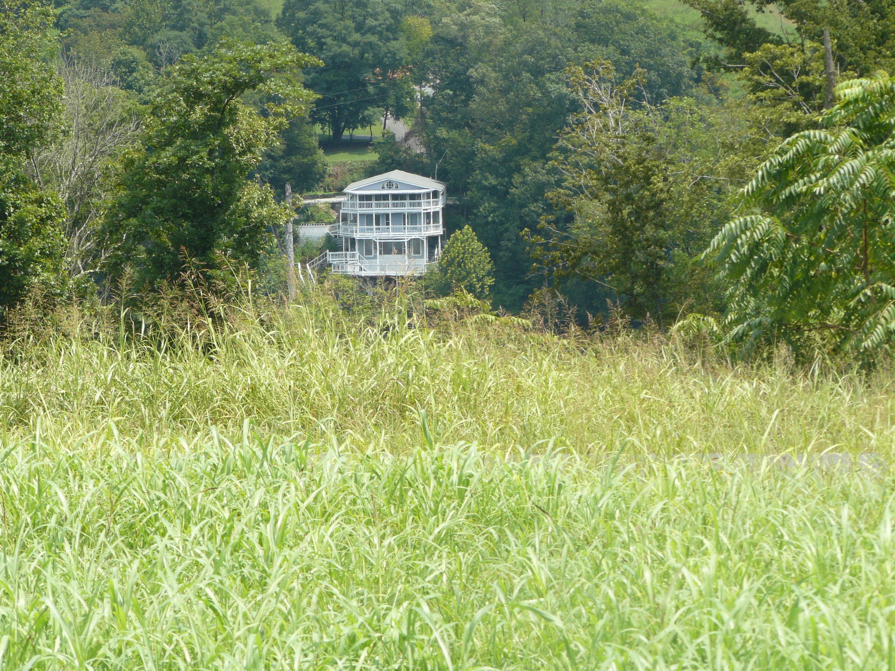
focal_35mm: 171
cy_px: 336
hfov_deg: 11.6
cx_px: 448
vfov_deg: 8.7
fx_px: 4421
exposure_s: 1/250
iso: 100
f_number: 5.6
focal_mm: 28.6
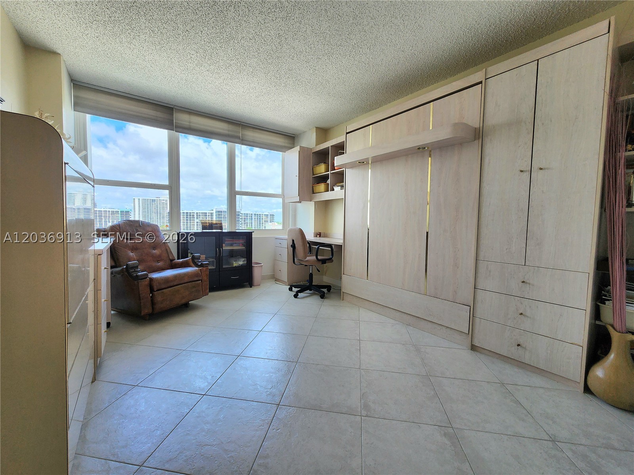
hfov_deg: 106.2
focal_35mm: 13
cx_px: 317
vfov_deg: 89.9
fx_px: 238
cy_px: 238
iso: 50
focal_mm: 2.2
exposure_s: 1/120
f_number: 2.2
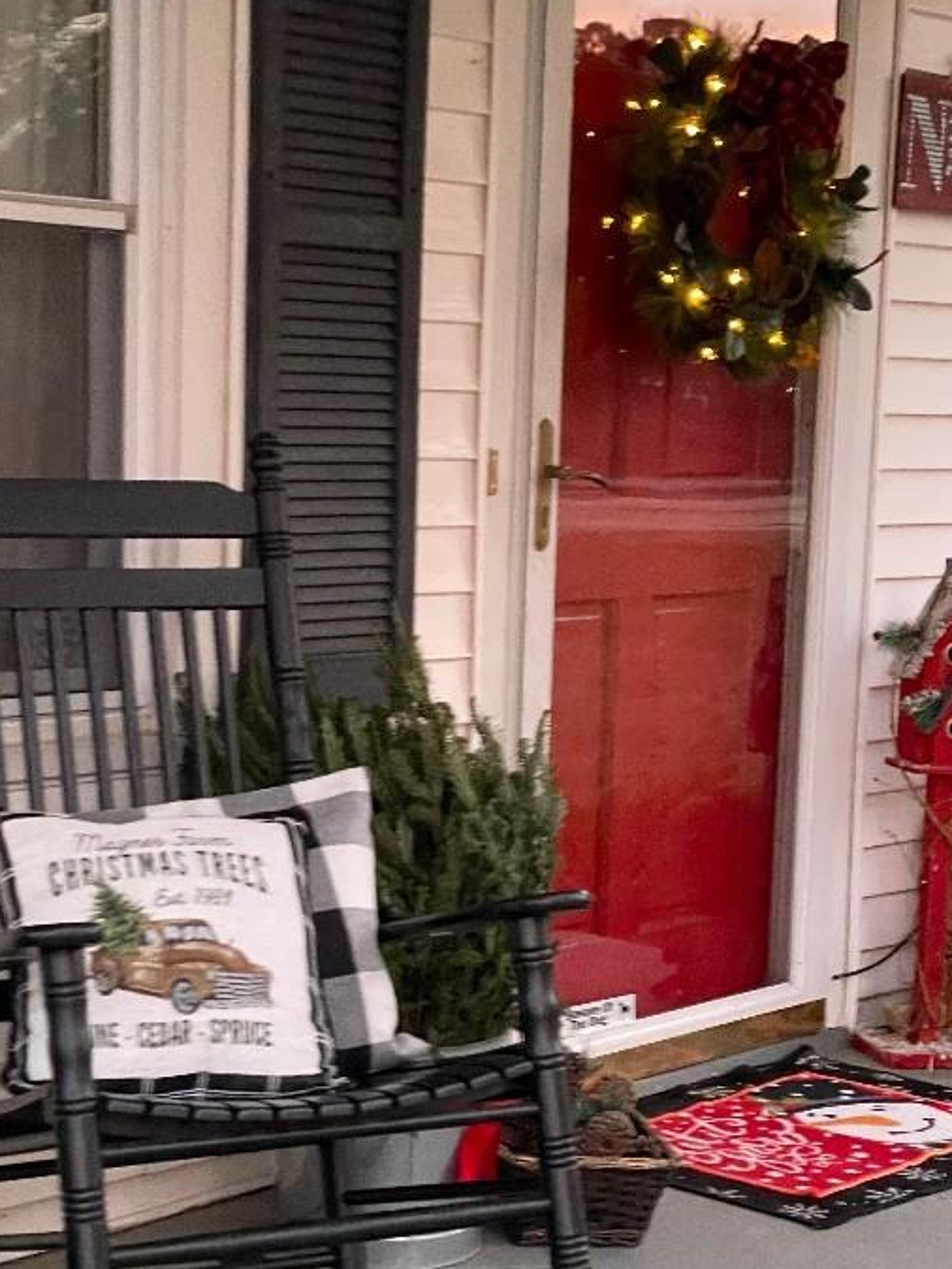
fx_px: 2895
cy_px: 796
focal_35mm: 79
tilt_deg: -8.4
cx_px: 380
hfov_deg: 18.7
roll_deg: -4.1
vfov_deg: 24.6
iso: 800
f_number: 2
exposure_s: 1/60
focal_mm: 6
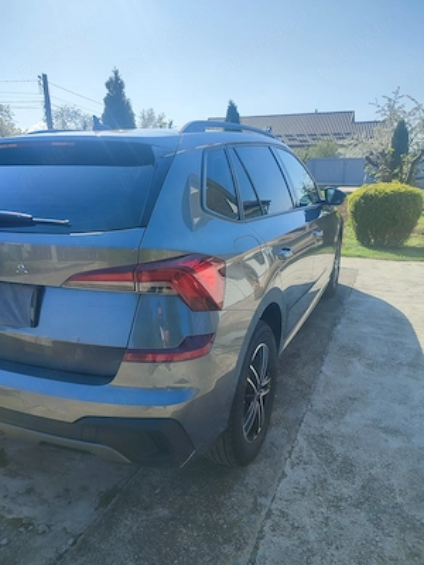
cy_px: 282
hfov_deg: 56.8
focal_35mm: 24
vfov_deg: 71.6
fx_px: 392
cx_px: 212
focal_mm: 5.89
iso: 50
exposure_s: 1/901
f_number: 1.89
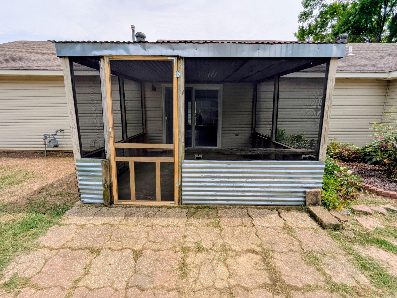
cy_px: 149
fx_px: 183
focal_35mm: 16
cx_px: 198
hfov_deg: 94.5
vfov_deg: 78.1
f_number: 2.2
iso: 55
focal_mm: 2.35
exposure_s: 1/1976
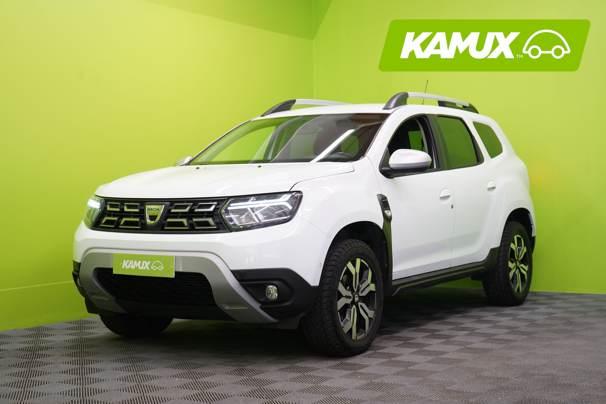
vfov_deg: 24.2
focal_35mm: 56
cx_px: 303
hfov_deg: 35.6
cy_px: 202
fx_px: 943
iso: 400
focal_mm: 56
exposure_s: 1/40
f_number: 5
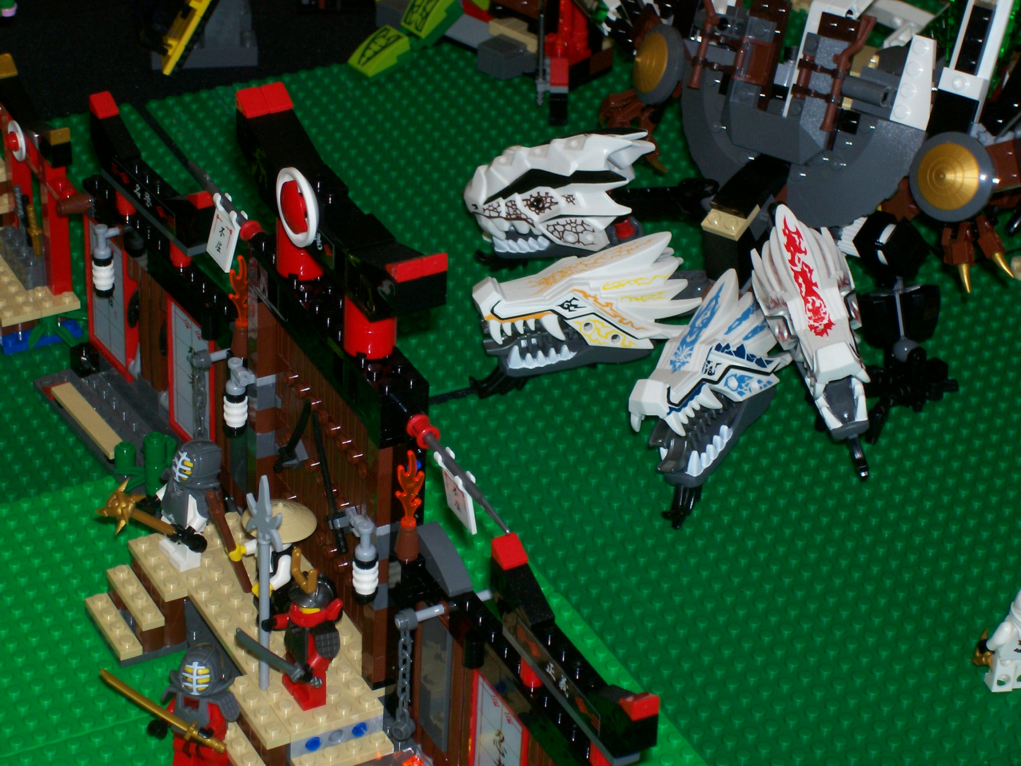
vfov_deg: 14.5
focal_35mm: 102
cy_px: 383
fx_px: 3008
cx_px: 510
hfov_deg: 19.3
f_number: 4.6
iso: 80
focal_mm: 16.8
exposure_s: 1/89.8
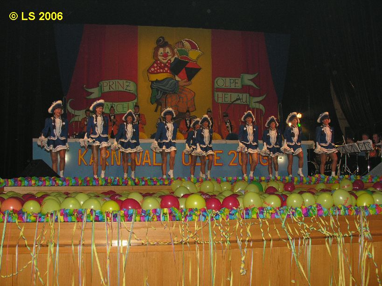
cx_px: 191
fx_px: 408
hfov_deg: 50.1
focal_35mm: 37
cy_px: 143
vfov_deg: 38.7
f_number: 4
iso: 100
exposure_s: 1/60.1
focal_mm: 9.5
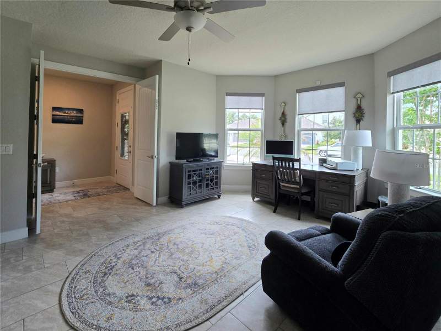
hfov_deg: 106.2
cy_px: 166
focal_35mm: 13
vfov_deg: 89.9
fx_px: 166
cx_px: 220
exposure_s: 1/120
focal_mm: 2.2
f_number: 2.2
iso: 80
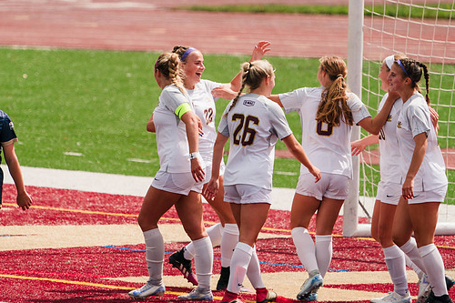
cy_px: 132
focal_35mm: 809
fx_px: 10221
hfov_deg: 2.6
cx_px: 159
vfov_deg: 1.7
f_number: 6.3
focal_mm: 600
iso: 250
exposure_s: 1/1600
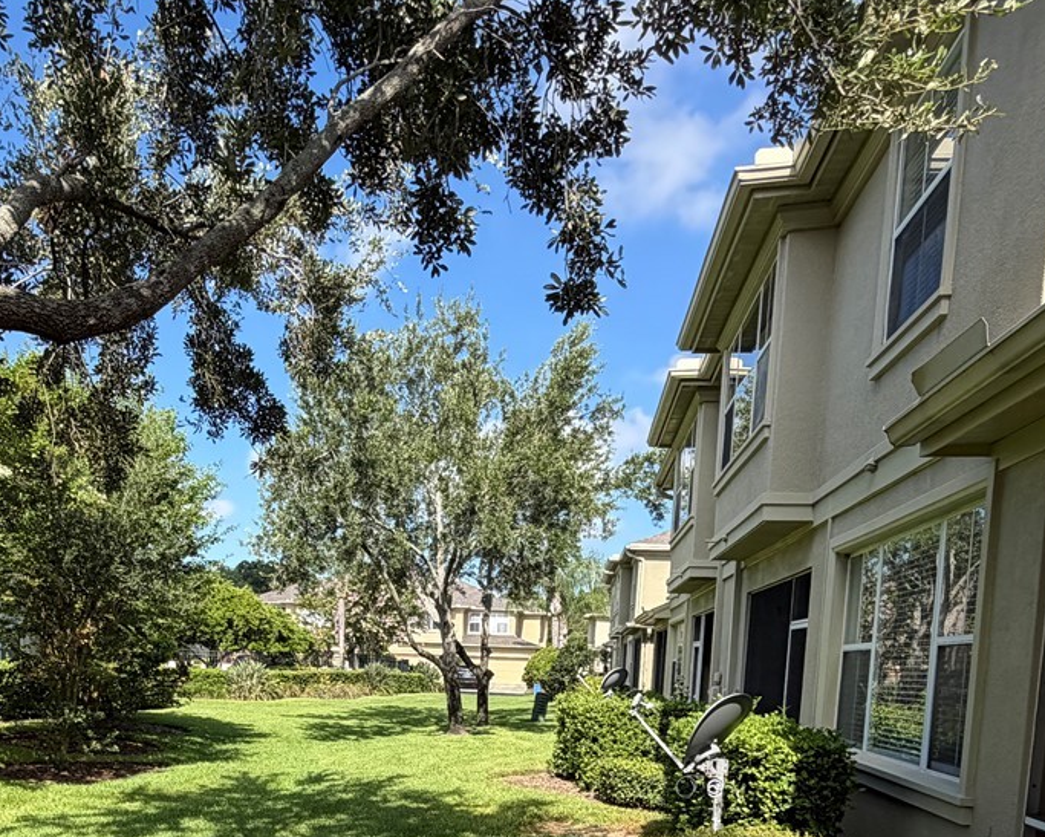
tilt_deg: -3.2
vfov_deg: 42.0
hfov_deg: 54.9
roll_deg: -2.6
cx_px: 379
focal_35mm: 32
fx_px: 990
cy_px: 757
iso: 40
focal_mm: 2.22
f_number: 2.2
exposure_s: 1/664
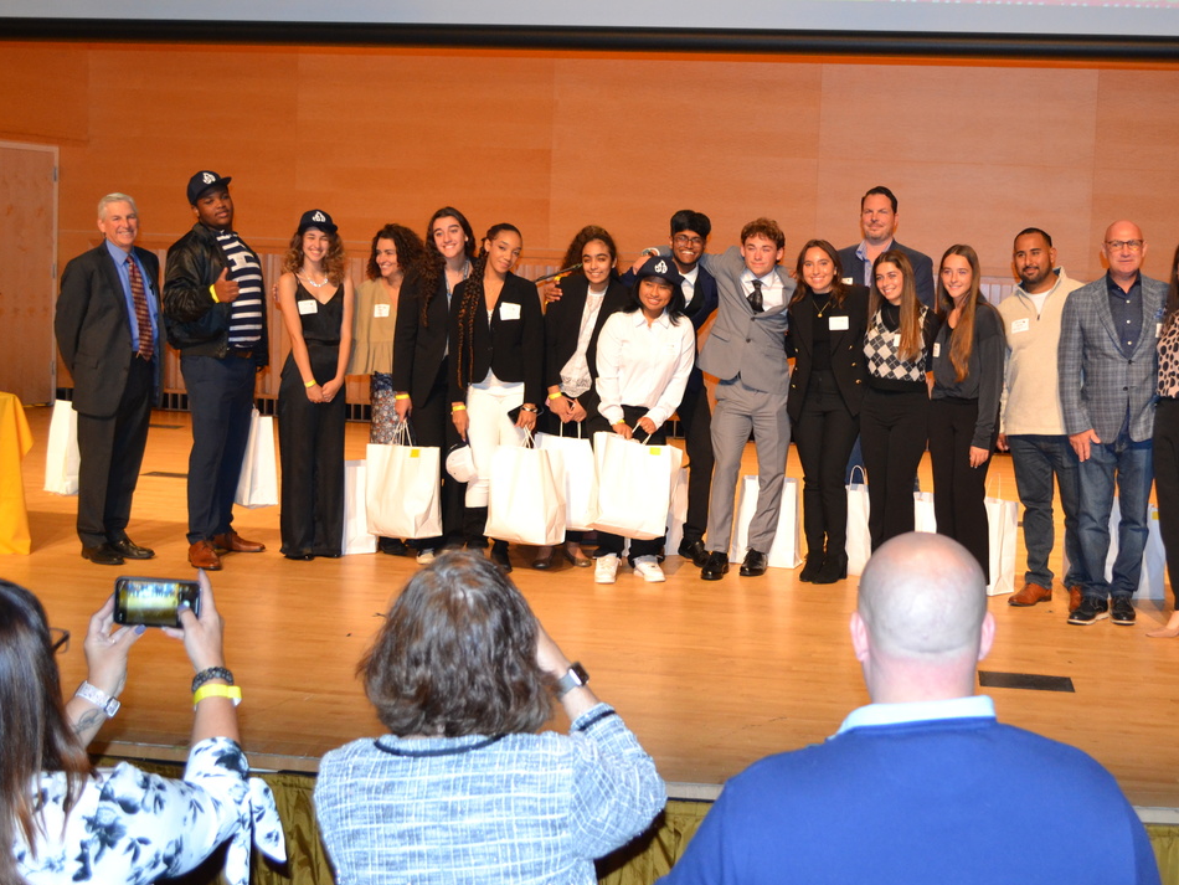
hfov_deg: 37.3
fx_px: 1737
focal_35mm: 51
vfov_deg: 28.6
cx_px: 732
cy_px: 397
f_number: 4.5
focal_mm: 28
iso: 1600
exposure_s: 1/60
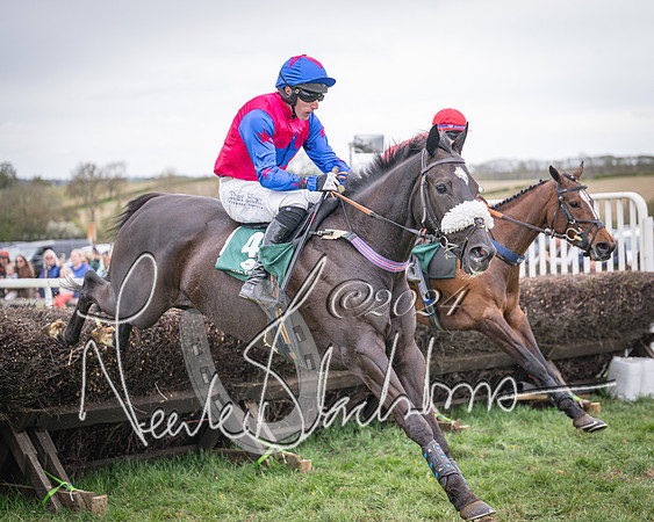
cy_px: 261
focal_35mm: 79
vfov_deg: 19.4
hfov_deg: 24.2
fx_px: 1525
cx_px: 361
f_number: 2.8
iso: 800
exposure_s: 1/1600
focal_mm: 70
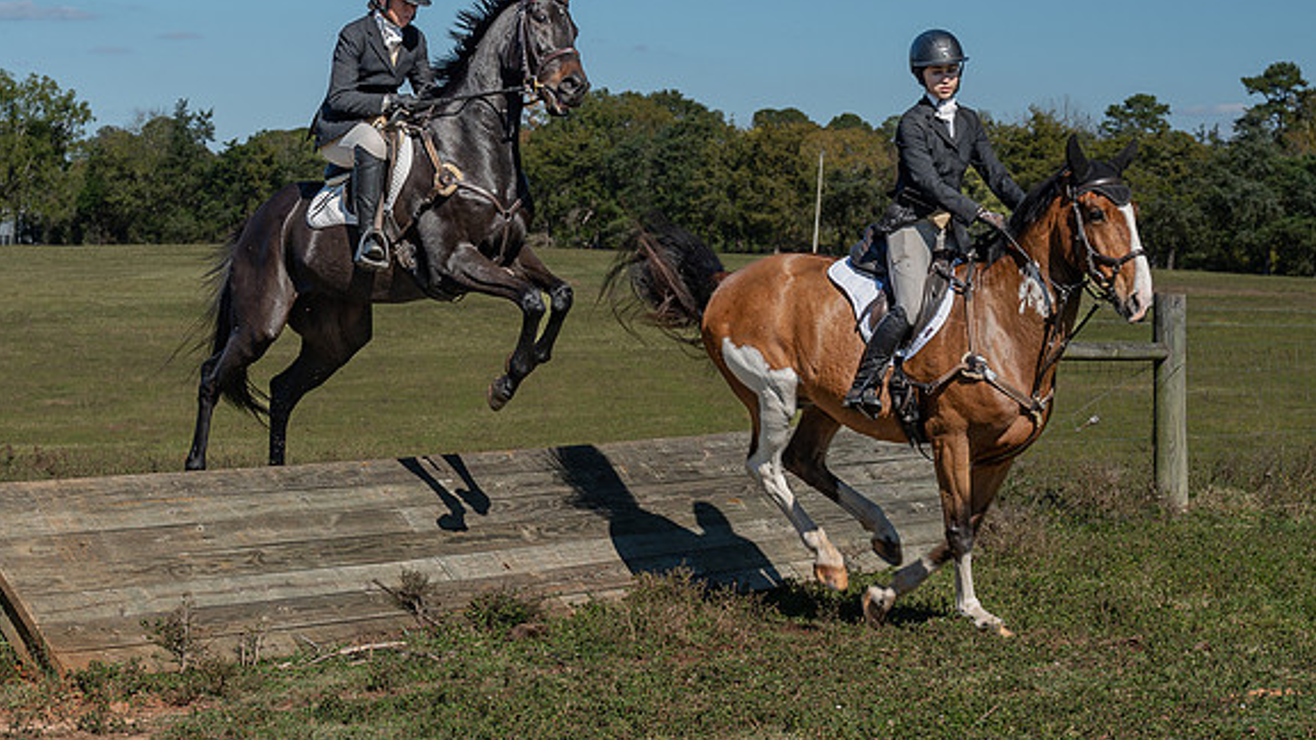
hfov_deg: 21.5
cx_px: 499
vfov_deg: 12.2
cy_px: 362
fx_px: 3455
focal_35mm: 99
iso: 200
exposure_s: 1/500
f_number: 6.3
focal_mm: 70
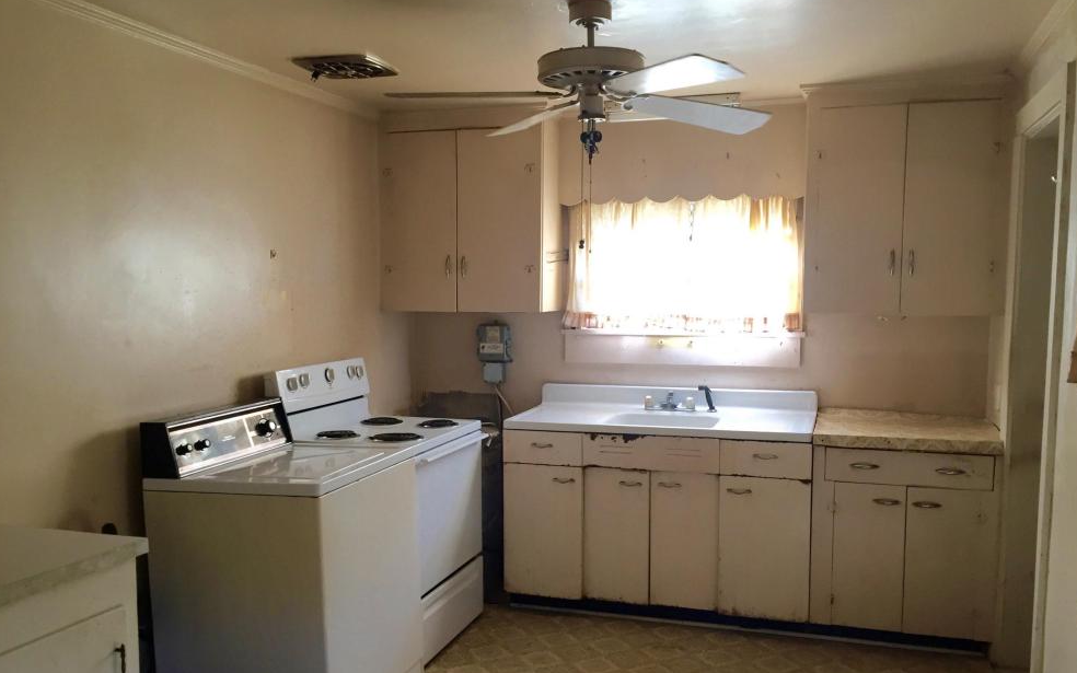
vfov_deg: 39.3
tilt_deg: -5.1
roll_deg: -1.1
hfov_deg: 59.6
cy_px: 387
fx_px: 939
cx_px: 551
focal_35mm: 32
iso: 64
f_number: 2.2
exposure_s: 1/30
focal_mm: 4.15
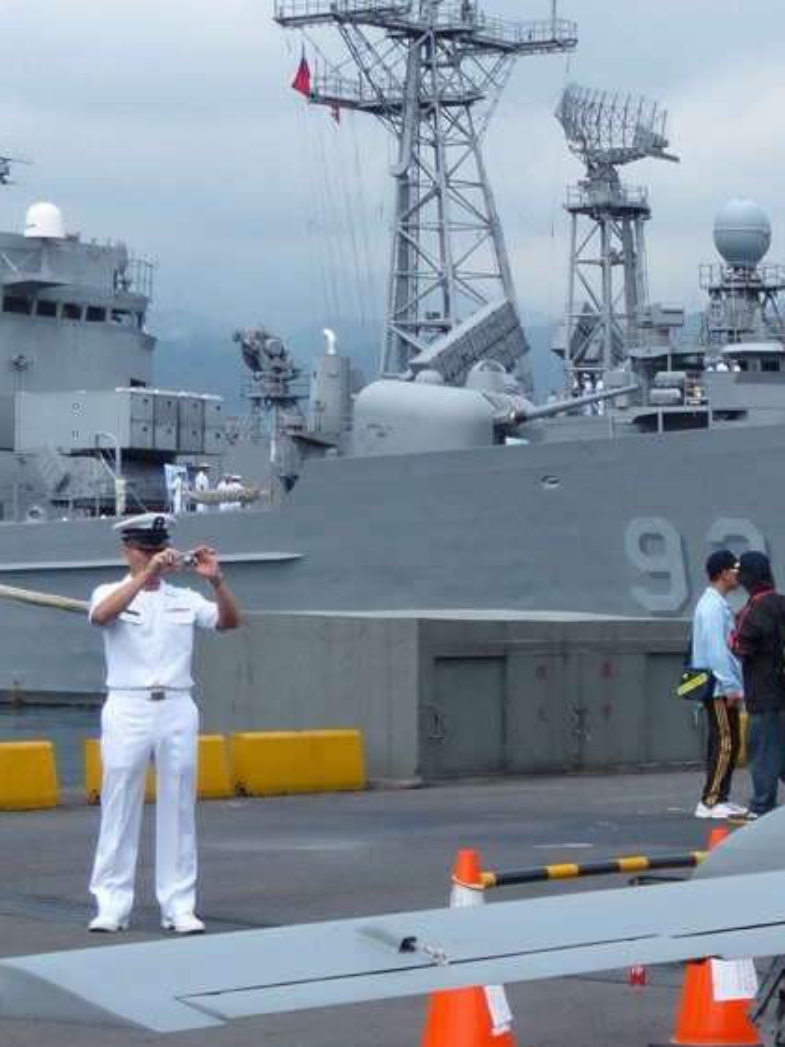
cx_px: 1335
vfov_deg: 18.3
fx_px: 3234
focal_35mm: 107
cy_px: 779
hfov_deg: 12.8
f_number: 4
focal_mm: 7.1
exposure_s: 1/800
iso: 100
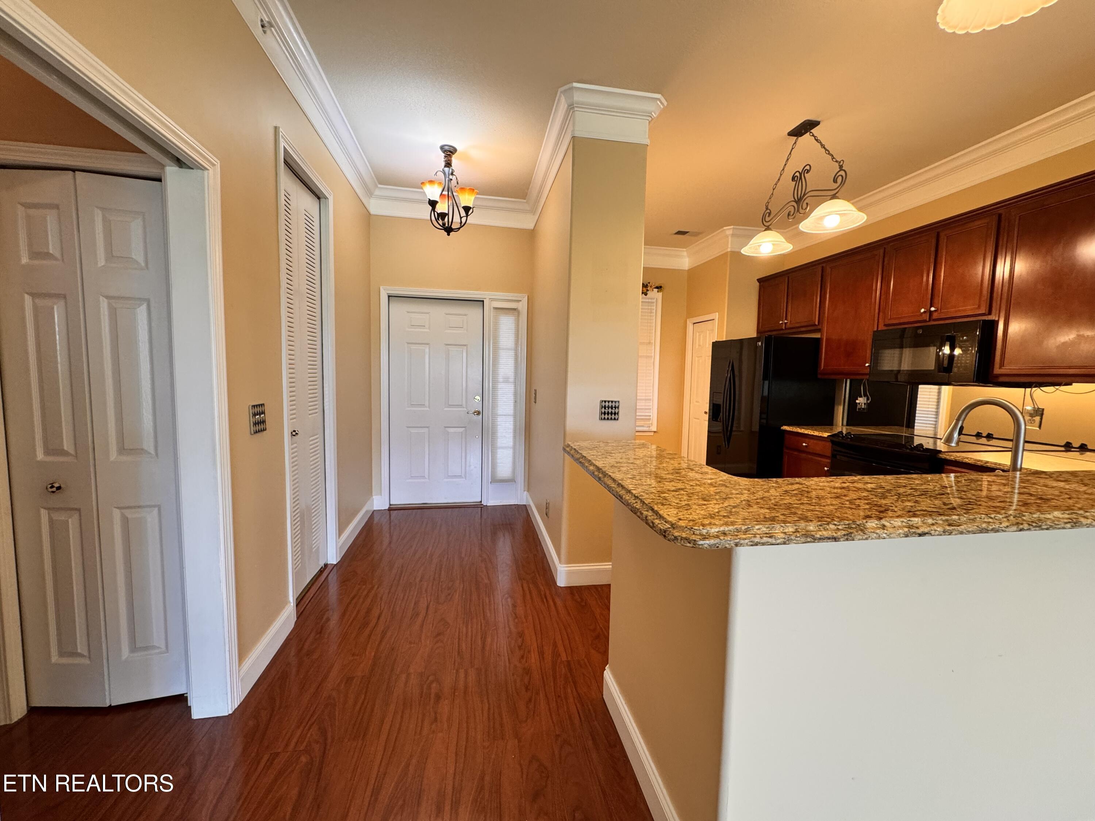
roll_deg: -1.1
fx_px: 443
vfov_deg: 85.7
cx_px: 548
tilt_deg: -4.3
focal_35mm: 14
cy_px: 410
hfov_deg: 102.1
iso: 200
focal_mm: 2.22
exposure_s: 1/120
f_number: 2.2
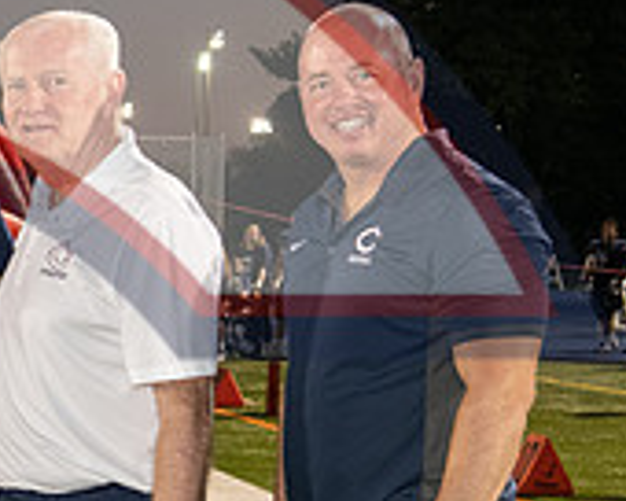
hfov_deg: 11.3
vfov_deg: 9.3
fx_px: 3038
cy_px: 519
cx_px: -333
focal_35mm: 164
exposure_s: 1/60
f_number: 7.1
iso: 1600
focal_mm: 44
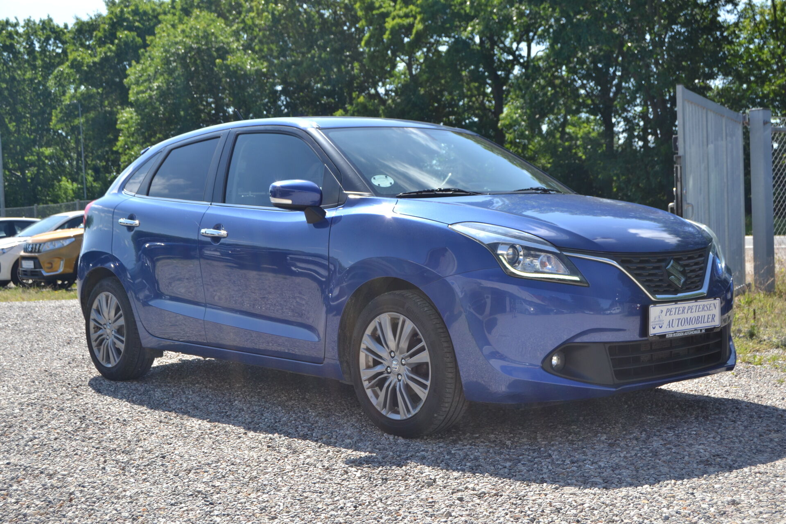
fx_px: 1048
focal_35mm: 48
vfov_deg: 28.1
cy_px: 262
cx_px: 393
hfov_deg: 41.1
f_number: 7.1
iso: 100
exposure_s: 1/200
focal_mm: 32
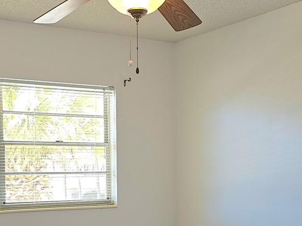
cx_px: 112
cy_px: 170
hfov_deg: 30.1
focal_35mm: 64
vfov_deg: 22.7
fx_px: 558
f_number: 1.7
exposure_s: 1/60.2
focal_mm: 6.3
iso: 25
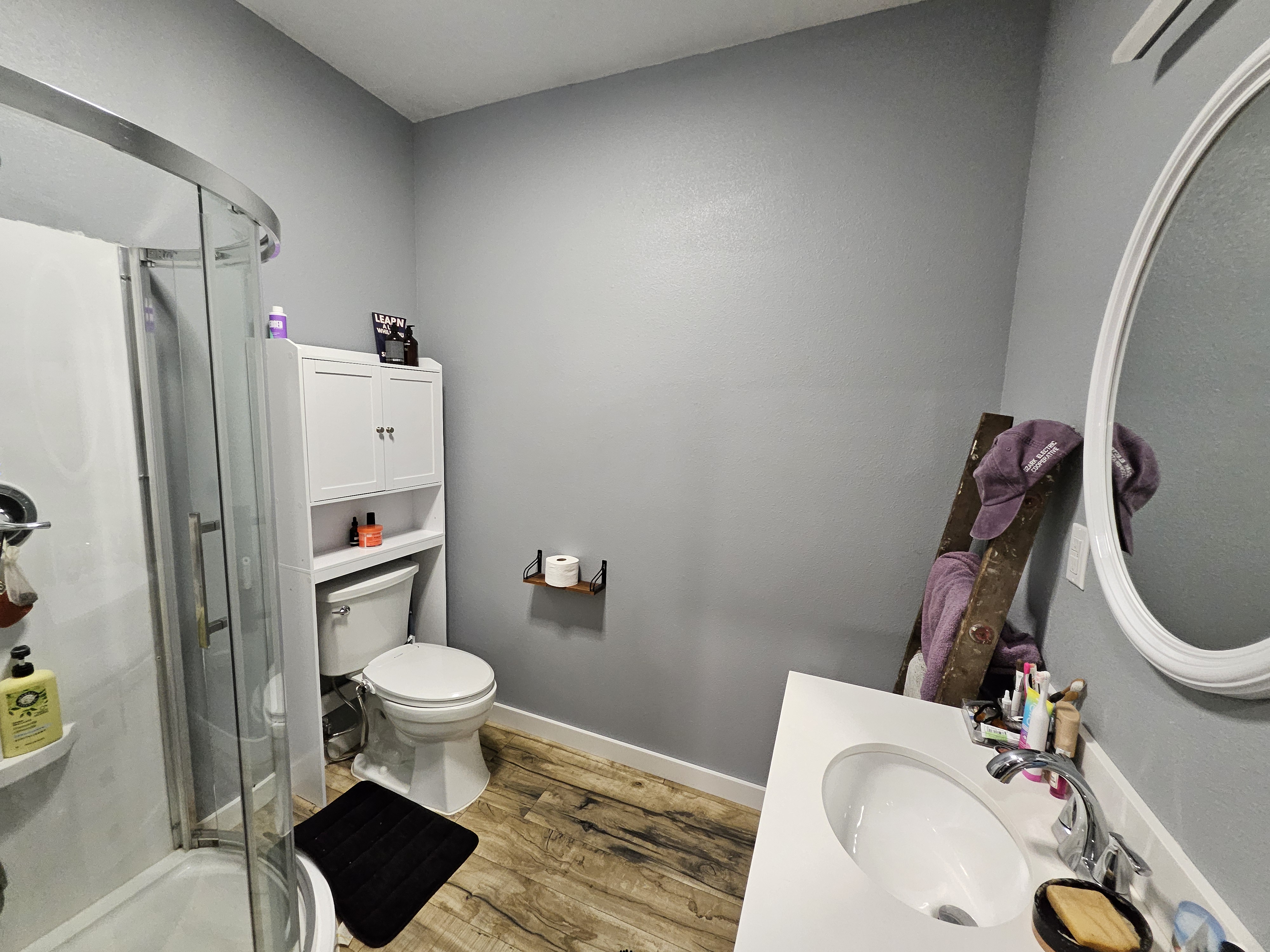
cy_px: 476
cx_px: 635
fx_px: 477
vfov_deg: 89.9
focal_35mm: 13
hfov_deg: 106.2
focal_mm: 1.74
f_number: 2.2
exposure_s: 1/60
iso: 400
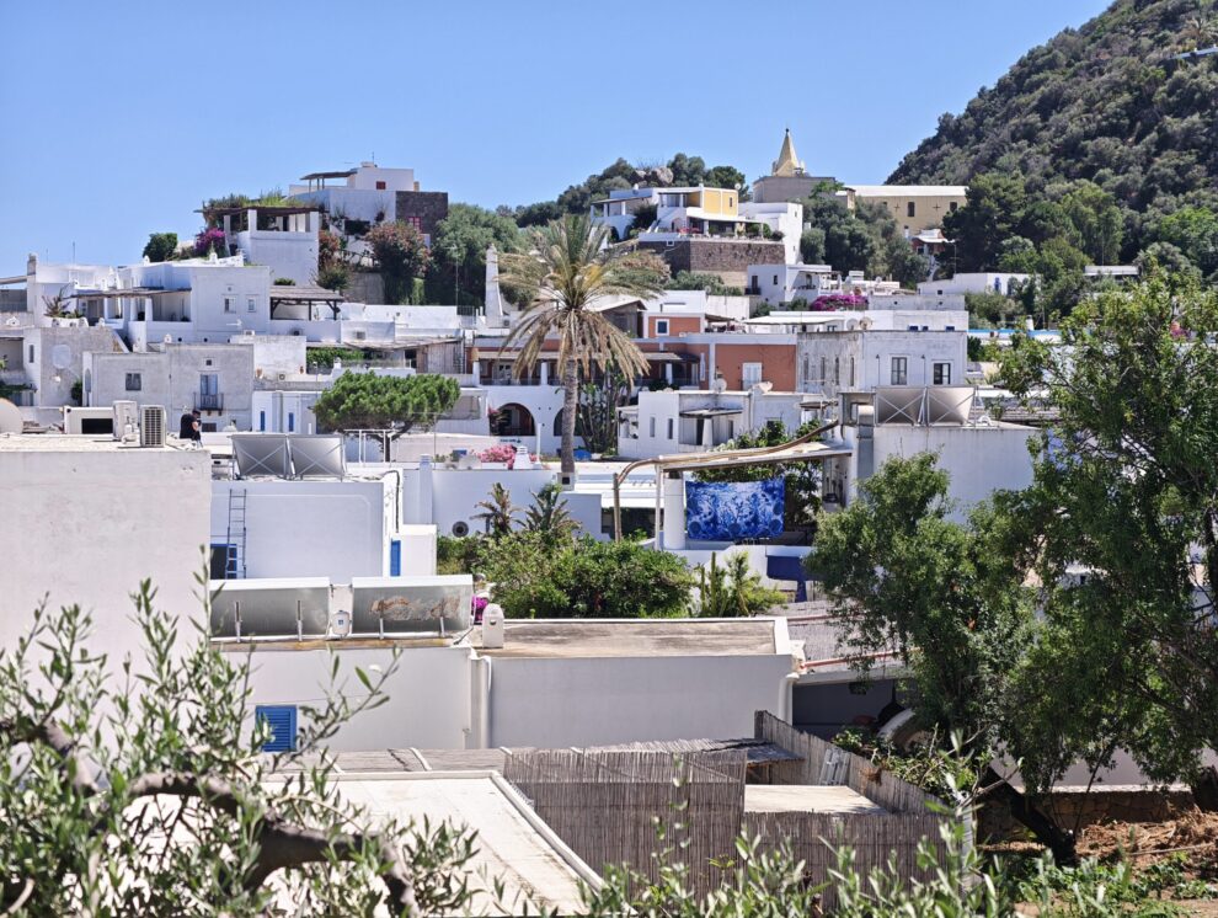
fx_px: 2996
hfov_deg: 23.0
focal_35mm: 85
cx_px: 609
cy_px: 459
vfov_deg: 17.4
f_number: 2.6
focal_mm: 22.48
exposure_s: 1/440
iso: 50
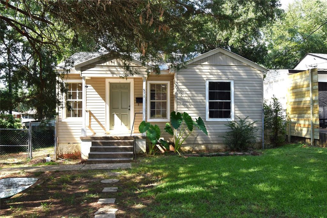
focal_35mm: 27
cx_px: 164
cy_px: 109
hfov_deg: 67.4
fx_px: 245
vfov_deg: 47.9
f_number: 5.6
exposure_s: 1/125
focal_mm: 18
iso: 100
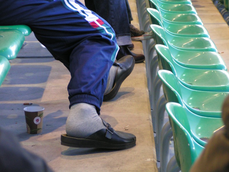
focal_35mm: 157
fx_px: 1039
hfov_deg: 12.6
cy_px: 86
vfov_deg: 9.5
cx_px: 114
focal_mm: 24
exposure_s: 1/15
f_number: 3.5
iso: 200
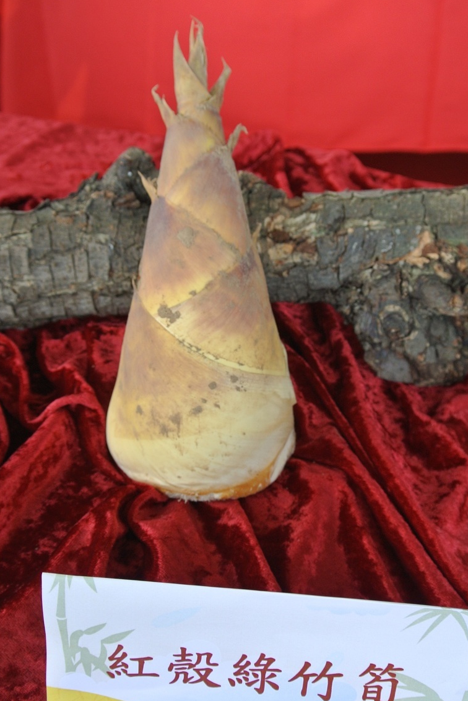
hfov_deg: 29.8
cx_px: 206
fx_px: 877
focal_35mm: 45
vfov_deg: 43.5
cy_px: 387
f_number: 3.8
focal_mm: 12.7
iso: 140
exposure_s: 1/125
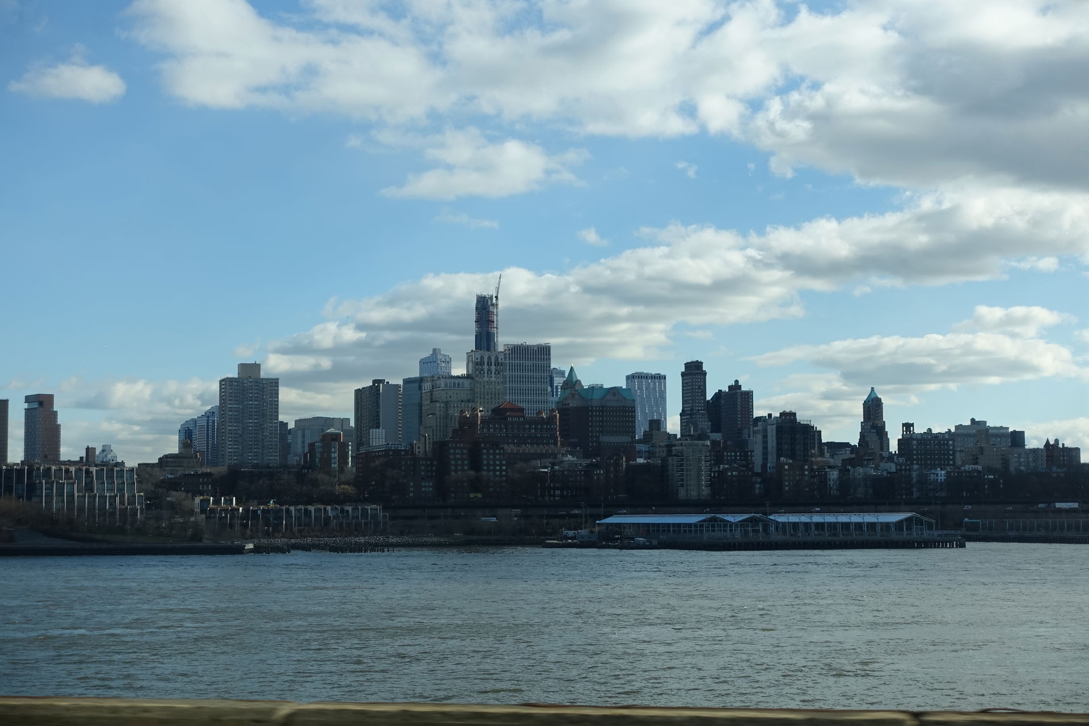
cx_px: 544
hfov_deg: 33.9
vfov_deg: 23.0
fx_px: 1785
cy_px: 363
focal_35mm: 59
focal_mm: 21.79
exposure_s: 1/800
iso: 125
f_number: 4.5
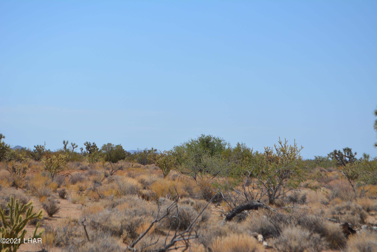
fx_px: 865
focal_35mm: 82
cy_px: 126
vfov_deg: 16.6
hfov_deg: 24.6
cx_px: 188
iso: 400
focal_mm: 55
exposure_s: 1/2000
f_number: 8
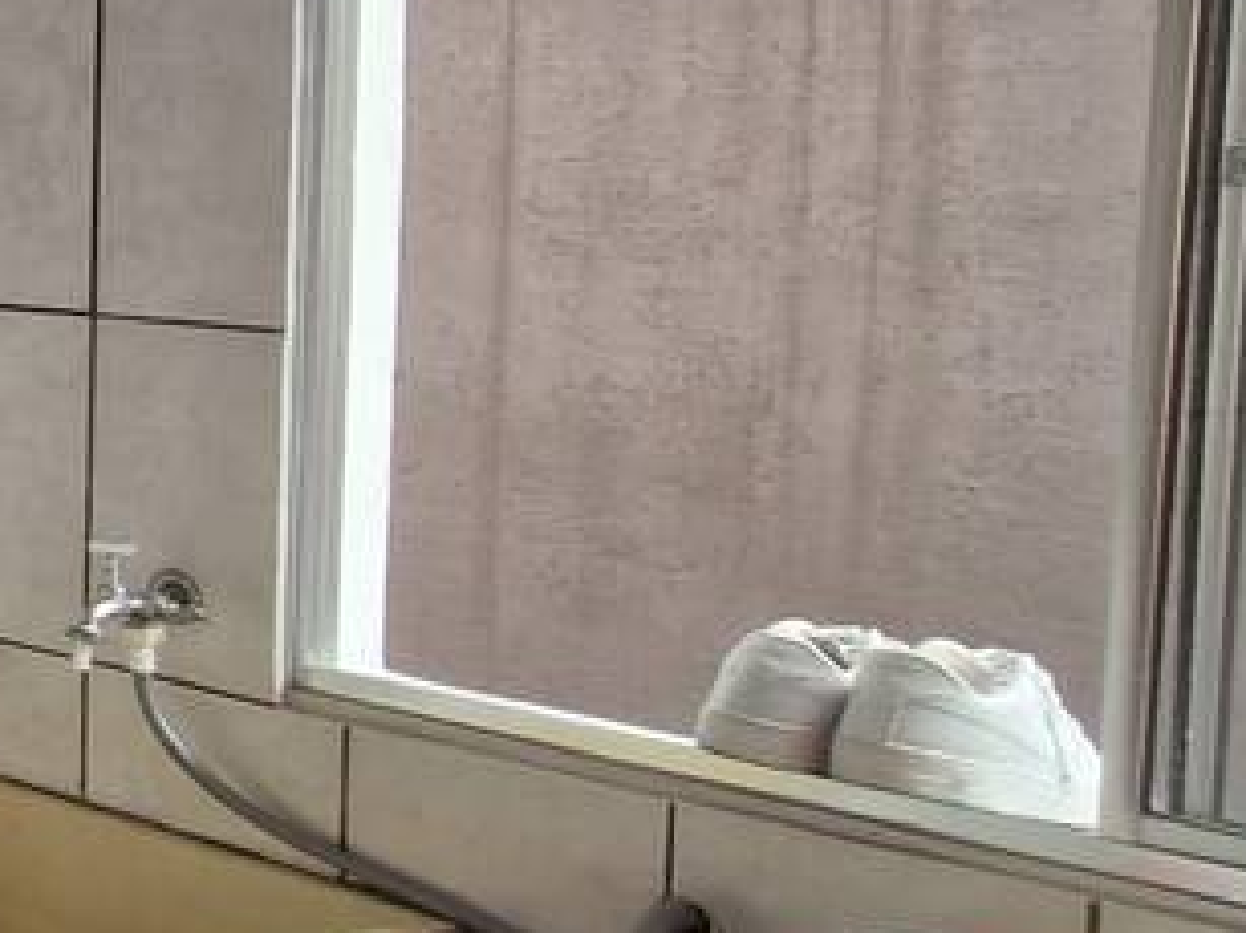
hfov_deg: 19.1
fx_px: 2195
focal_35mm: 61
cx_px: -1234
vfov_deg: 23.9
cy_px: 308
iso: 125
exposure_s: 1/60
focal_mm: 1.74
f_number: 2.2
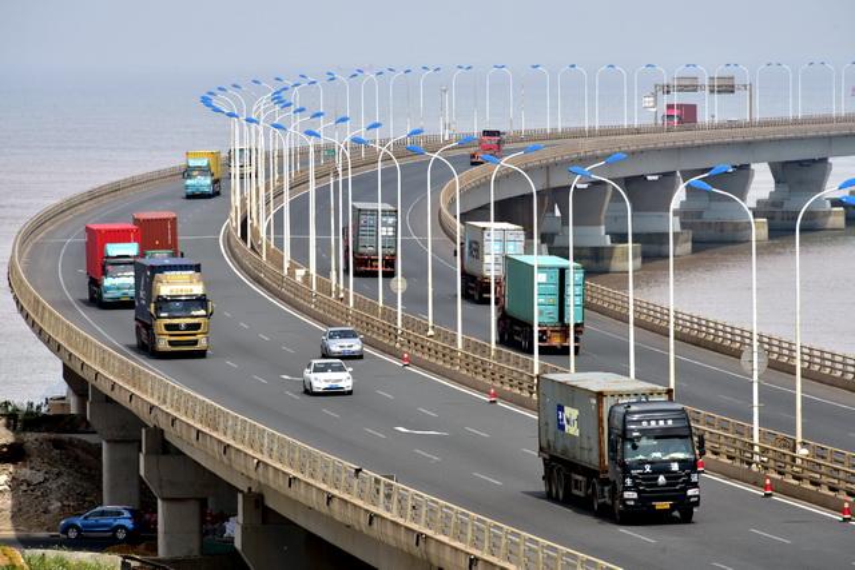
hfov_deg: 6.9
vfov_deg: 4.6
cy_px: 285
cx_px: 428
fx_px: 7126
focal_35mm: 300
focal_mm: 300
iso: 125
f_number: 13
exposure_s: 1/250
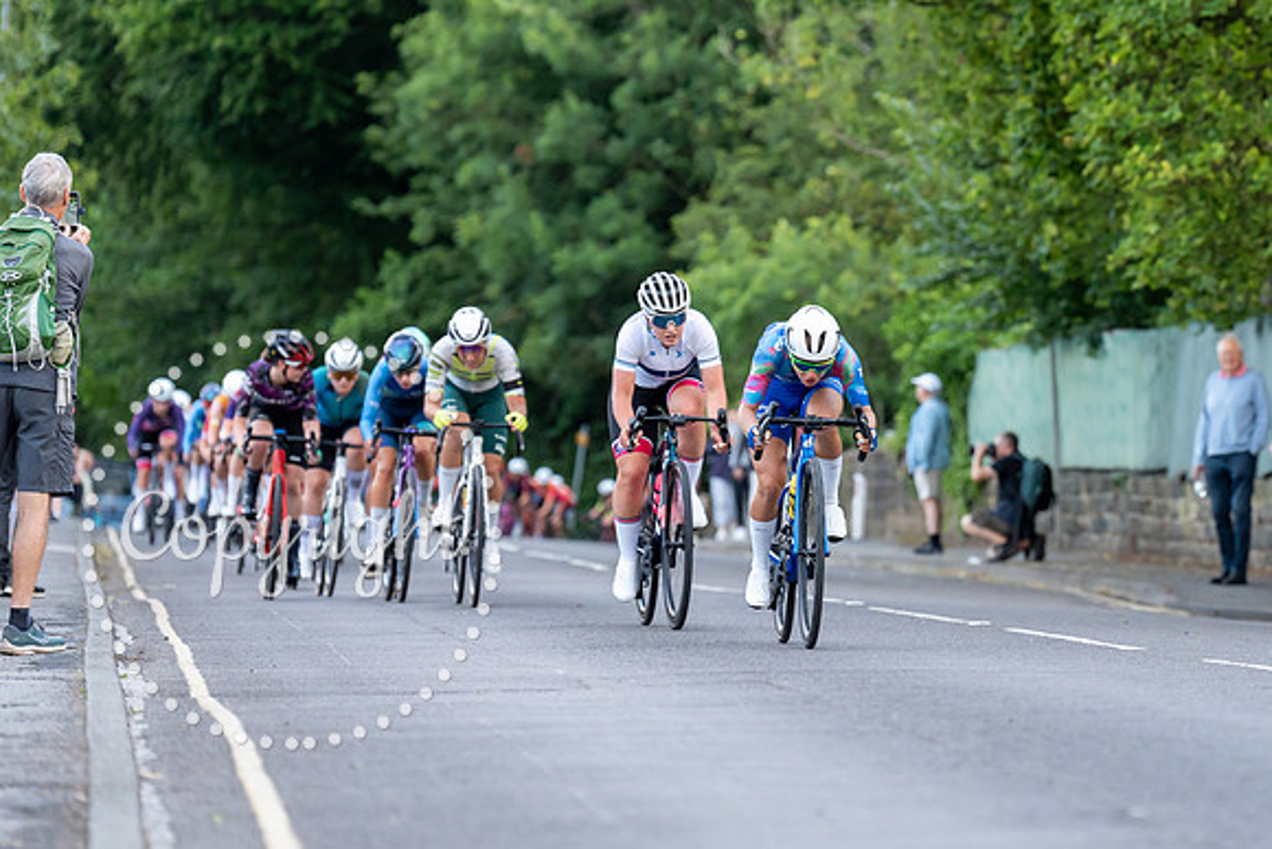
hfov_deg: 9.3
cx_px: 921
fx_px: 7784
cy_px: 354
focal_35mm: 220
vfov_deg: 6.2
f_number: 3.2
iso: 1000
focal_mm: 149
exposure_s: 1/1000
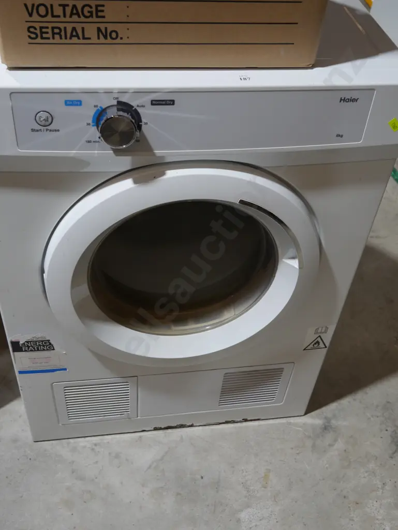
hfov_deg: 36.0
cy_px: 265
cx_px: 199
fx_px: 613
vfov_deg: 46.8
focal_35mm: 40
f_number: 4.5
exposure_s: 1/60
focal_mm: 20
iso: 250
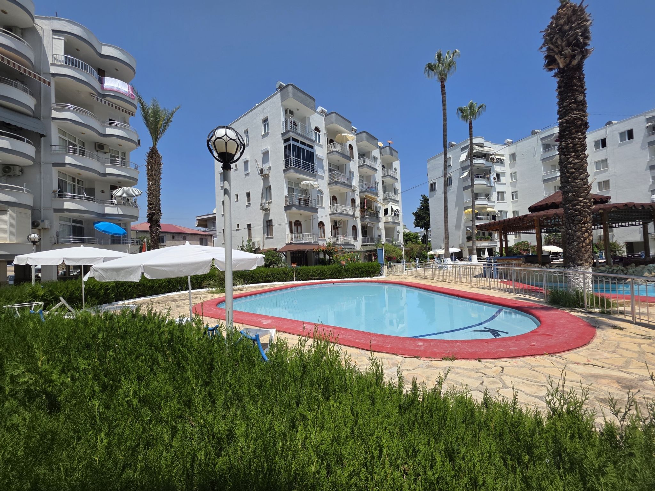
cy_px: 246
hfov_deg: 106.2
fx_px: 246
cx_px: 328
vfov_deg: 89.9
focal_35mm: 13
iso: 40
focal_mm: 2.2
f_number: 1.9
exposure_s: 1/3255
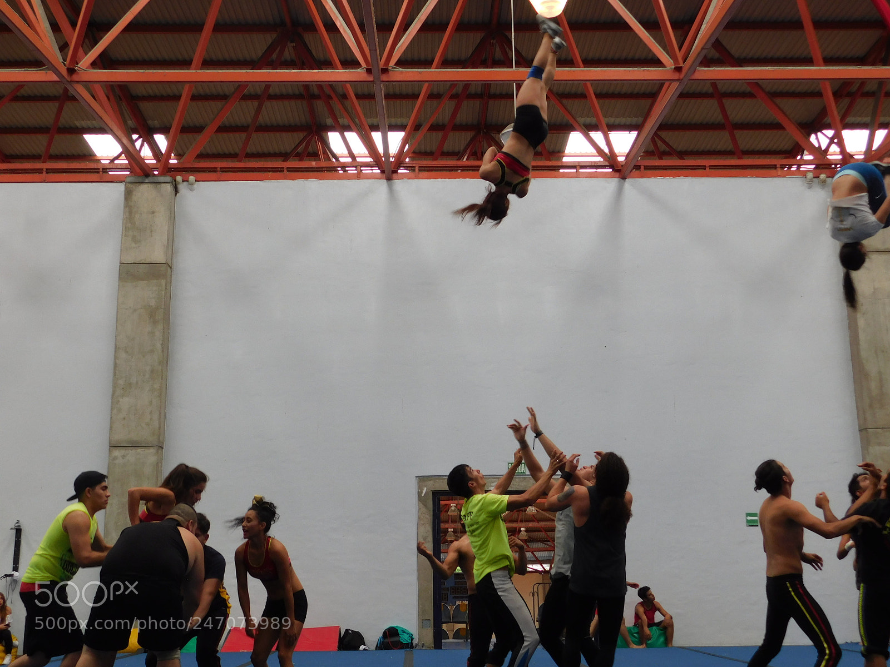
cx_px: 445
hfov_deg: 46.8
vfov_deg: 36.0
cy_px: 334
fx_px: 1028
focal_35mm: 40
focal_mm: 7.1
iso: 125
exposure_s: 1/160
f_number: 3.6
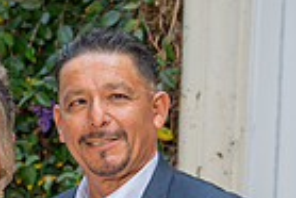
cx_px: -183
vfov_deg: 5.9
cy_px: 337
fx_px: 1885
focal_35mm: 229
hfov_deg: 8.7
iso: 200
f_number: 5.6
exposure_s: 1/200
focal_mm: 55
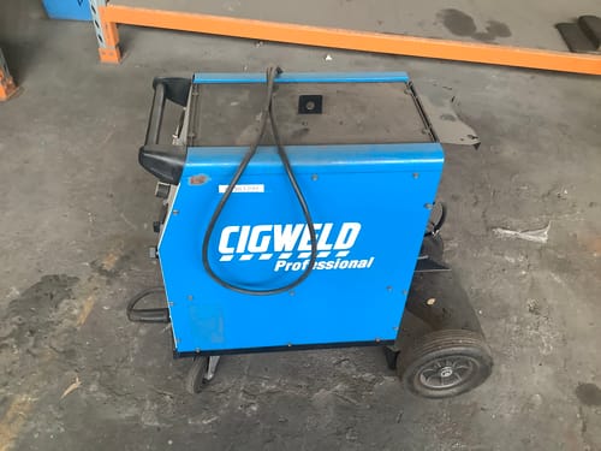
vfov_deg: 45.4
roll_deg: +0.8
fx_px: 538
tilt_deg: -41.3
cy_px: 226
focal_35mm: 31
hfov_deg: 58.4
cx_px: 300
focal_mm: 3.3
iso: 200
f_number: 2.4
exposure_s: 1/50
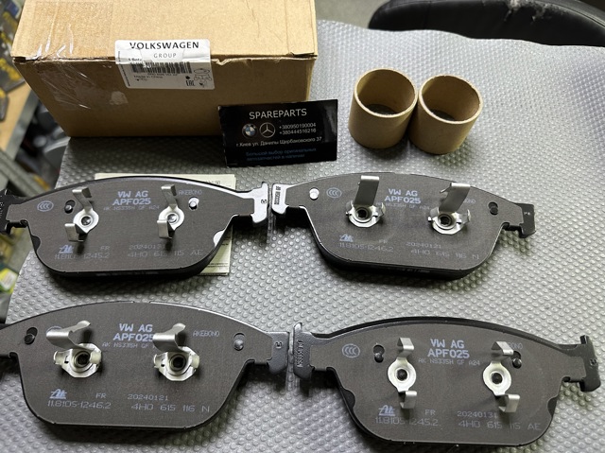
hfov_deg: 71.6
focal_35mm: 24
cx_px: 302
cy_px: 226
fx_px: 419
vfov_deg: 56.8
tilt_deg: -64.7
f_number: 1.78
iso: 250
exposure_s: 1/60
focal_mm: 6.86
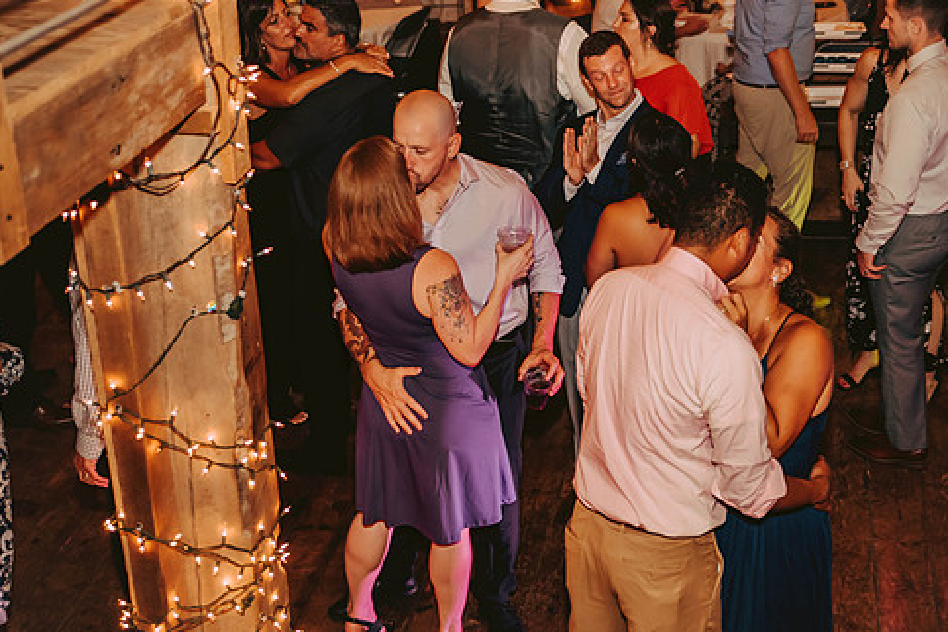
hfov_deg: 34.4
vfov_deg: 23.4
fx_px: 1527
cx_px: 565
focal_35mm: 58
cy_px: 303
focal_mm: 46
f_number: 2.8
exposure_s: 1/125
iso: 1250
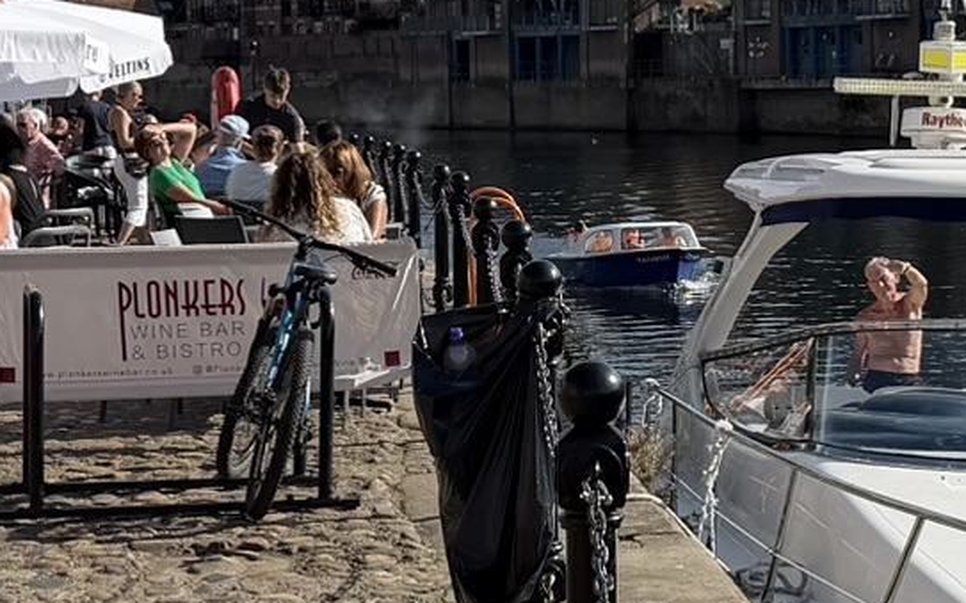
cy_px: 301
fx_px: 2527
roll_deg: +1.0
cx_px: 534
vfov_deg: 13.6
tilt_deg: -5.2
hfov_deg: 21.6
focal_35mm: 96
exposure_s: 1/5714
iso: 80
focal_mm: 6.76
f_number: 1.78
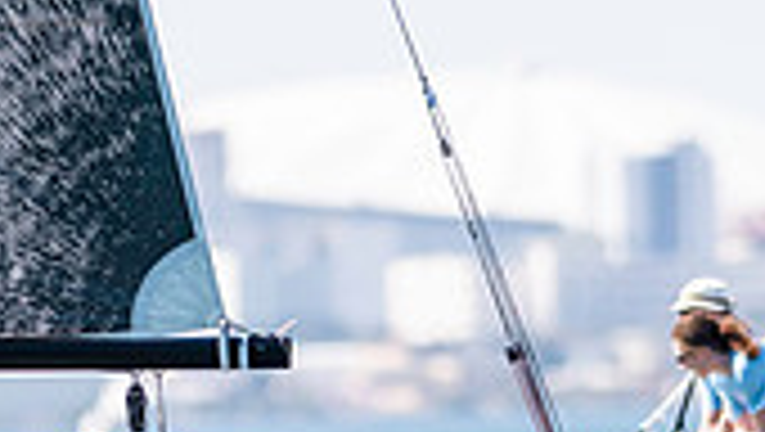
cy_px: 574
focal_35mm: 1608
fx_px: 32649
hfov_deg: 1.3
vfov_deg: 0.8
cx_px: 27
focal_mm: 300
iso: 200
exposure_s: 1/2000
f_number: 5
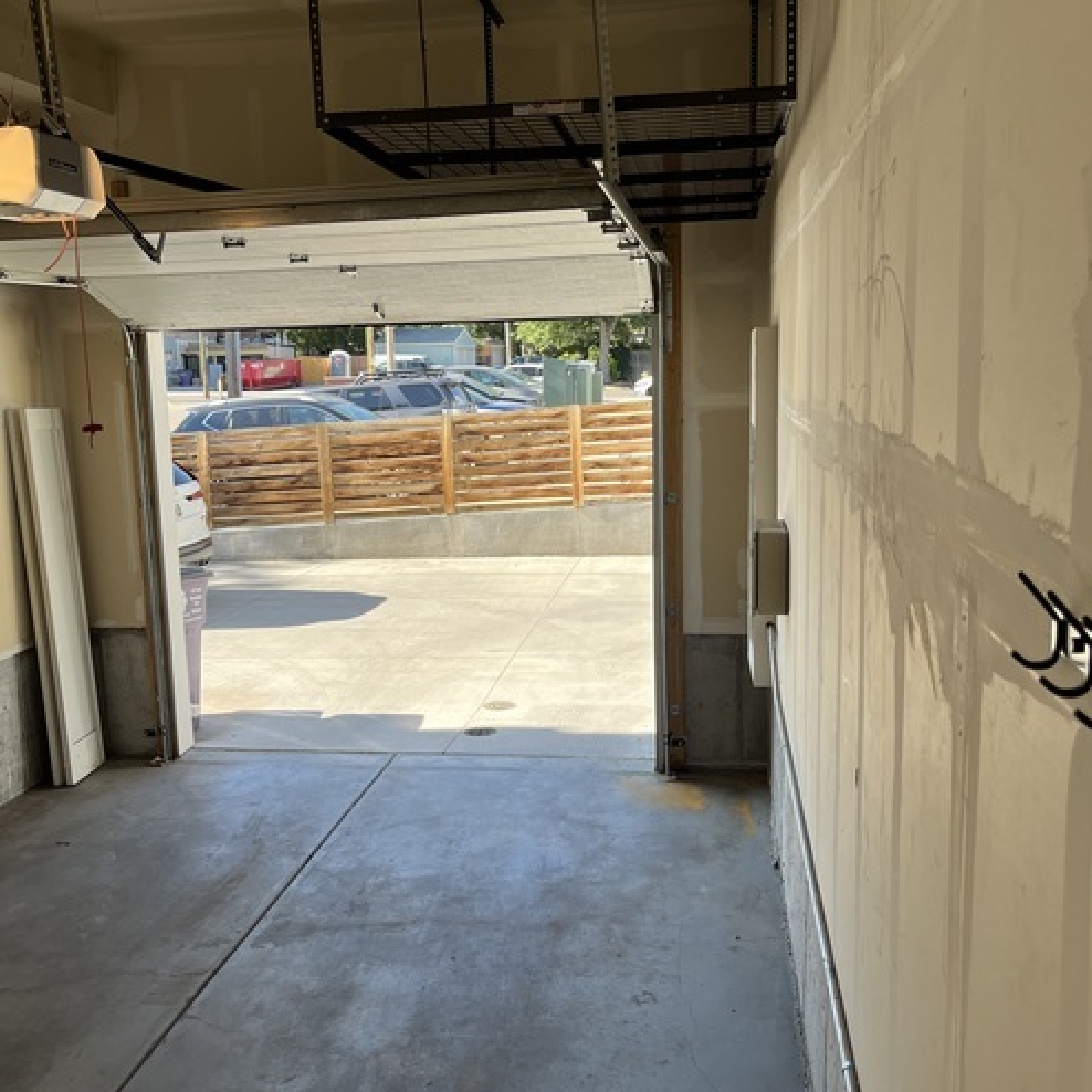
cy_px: 540
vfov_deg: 52.5
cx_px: 548
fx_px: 1106
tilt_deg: -8.7
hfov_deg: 52.5
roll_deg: +1.2
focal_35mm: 31
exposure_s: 1/432
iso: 50
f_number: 1.6
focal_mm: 5.1
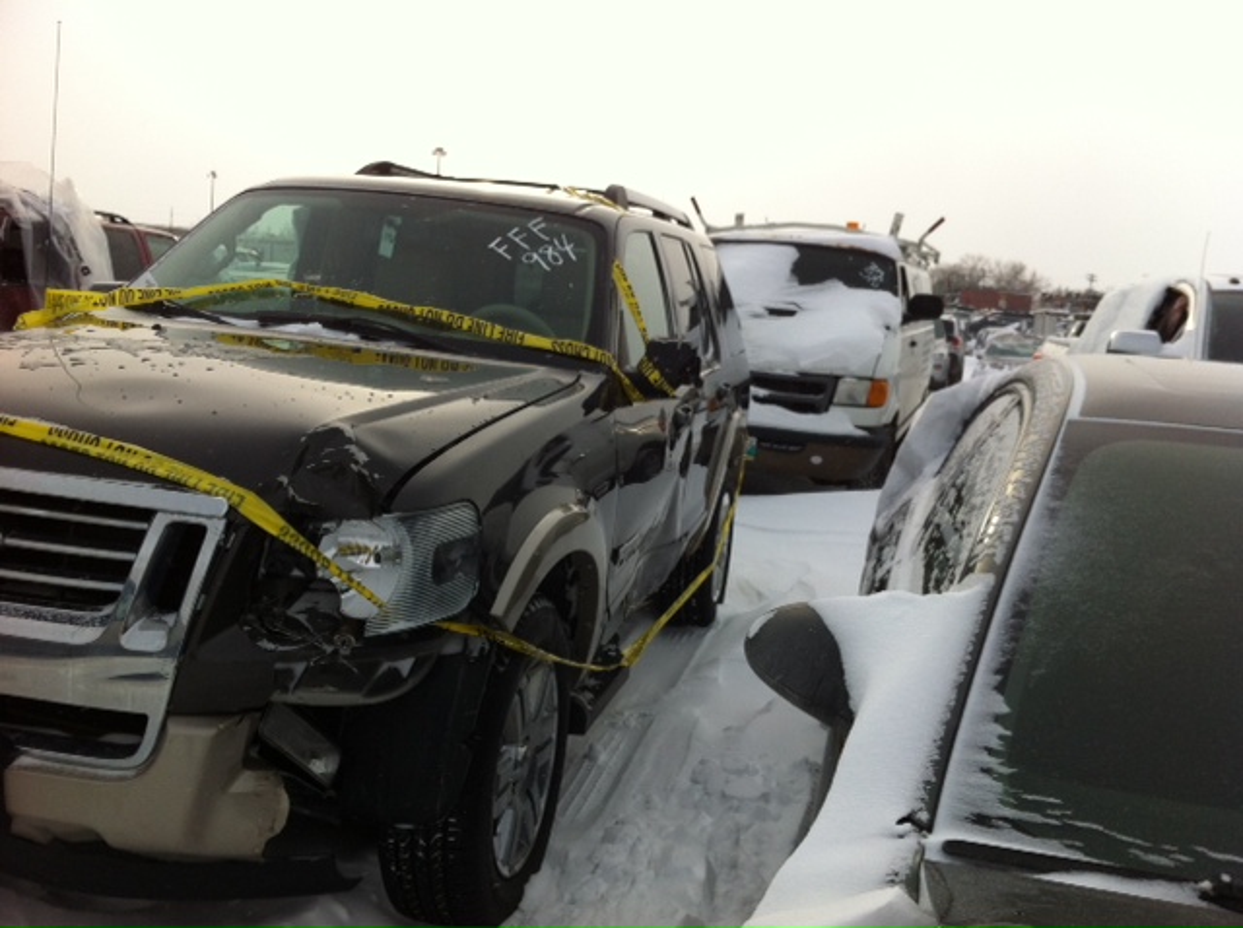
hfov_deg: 52.7
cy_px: 464
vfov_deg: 40.6
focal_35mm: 35
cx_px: 622
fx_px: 1255
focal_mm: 3.85
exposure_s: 1/887
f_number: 2.8
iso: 80
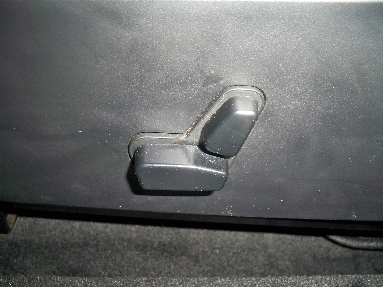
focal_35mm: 35
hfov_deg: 52.6
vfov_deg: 40.7
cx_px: 192
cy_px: 144
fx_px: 387
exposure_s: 1/60
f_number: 3.1
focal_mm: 6.3
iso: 200
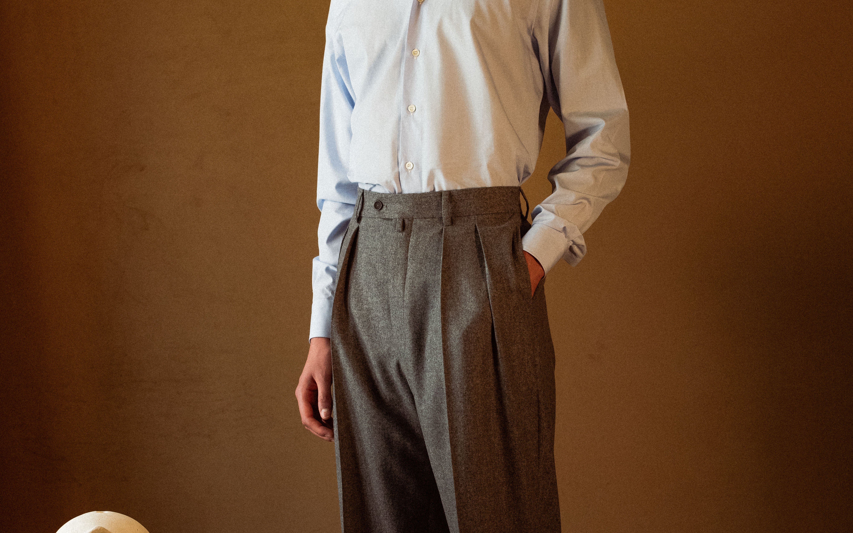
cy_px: 347
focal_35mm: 77
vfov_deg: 16.9
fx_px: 1790
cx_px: 426
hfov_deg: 26.8
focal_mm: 50
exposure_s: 1/160
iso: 1250
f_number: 6.3
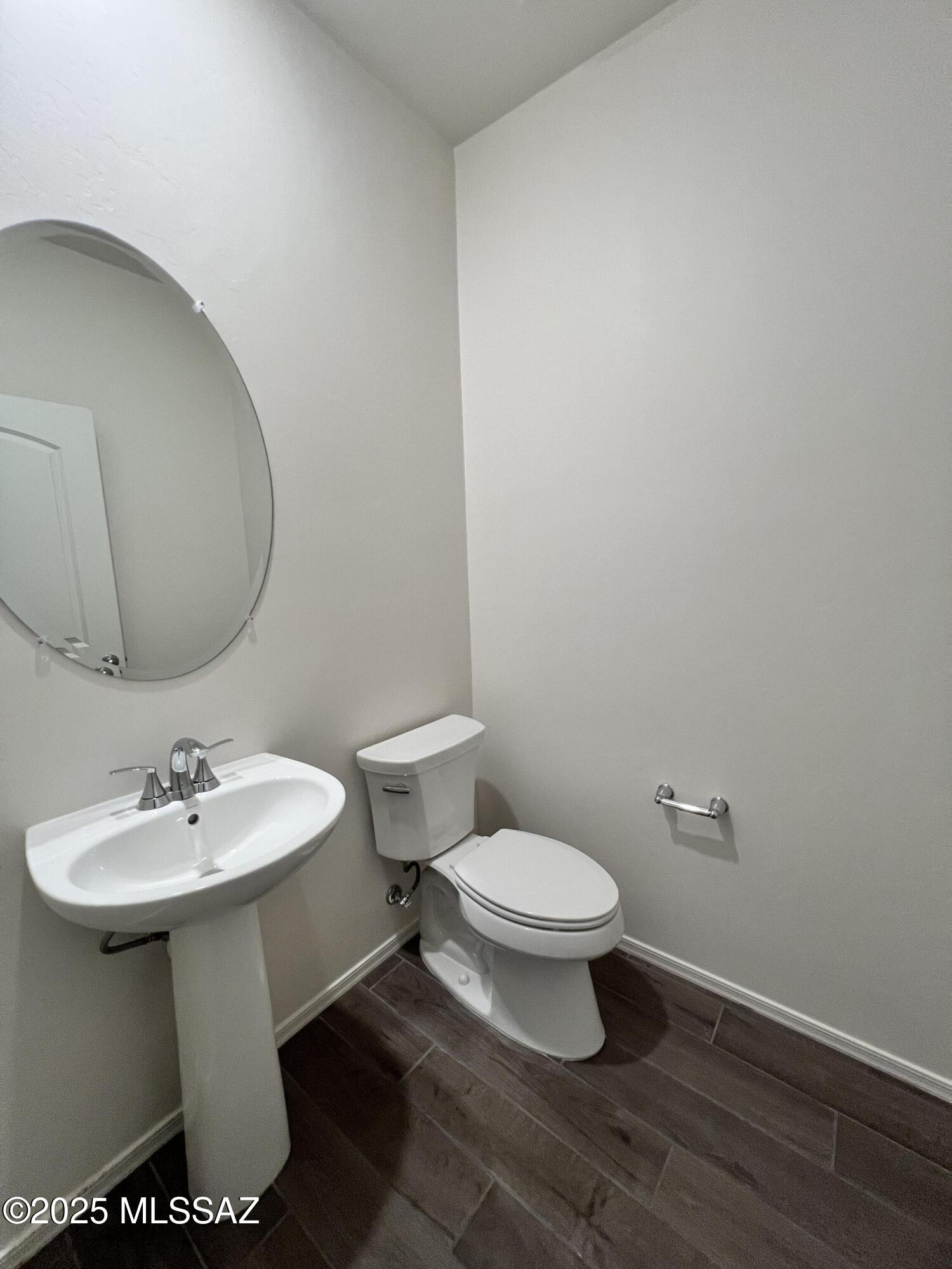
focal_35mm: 13
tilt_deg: -8.3
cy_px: 634
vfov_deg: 106.2
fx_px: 477
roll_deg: +2.2
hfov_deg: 89.9
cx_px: 476
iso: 200
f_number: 1.8
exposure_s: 1/120
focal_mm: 1.57
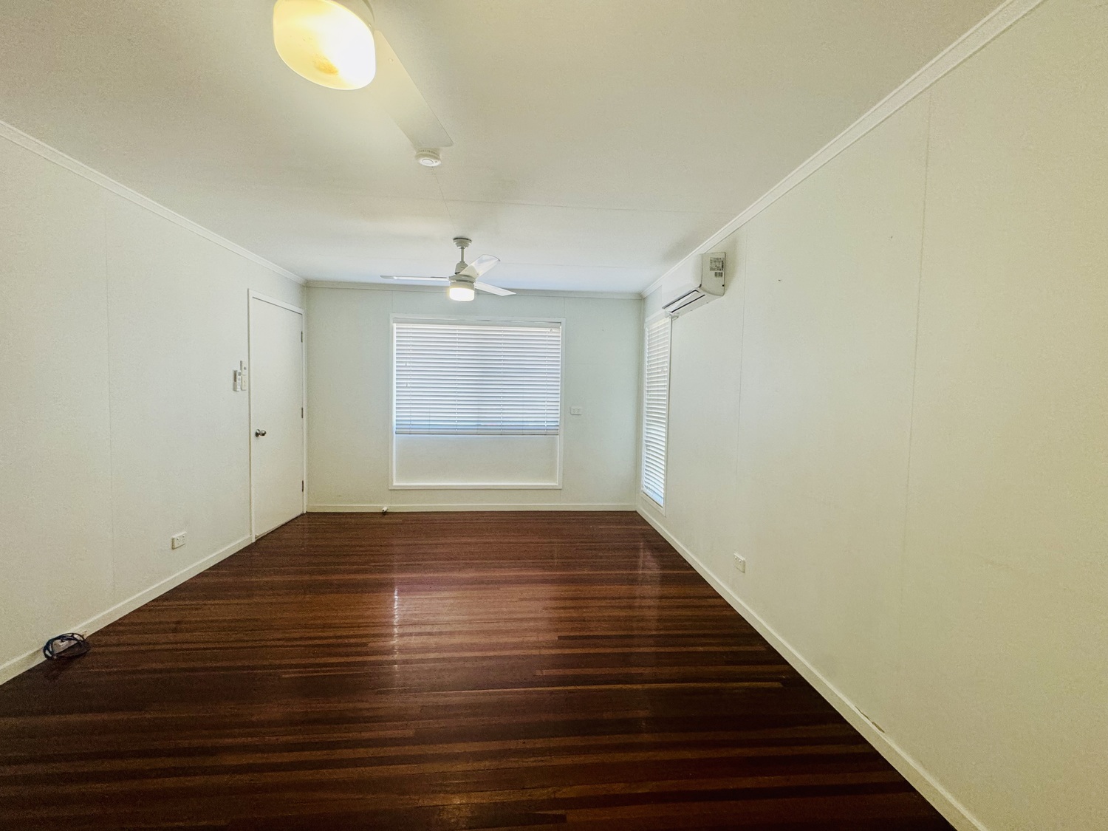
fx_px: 448
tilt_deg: -2.0
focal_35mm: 14
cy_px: 416
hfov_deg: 102.1
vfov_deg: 85.7
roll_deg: -0.6
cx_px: 554
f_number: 2.2
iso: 200
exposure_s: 1/100
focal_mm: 2.22
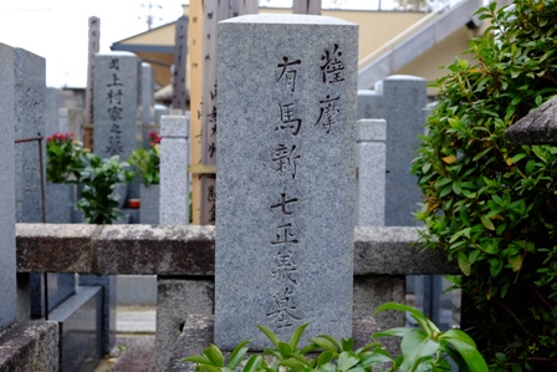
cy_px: 186
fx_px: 665
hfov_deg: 45.4
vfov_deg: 31.2
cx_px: 278
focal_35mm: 43
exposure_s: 1/125
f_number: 4
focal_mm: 28.9
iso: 200
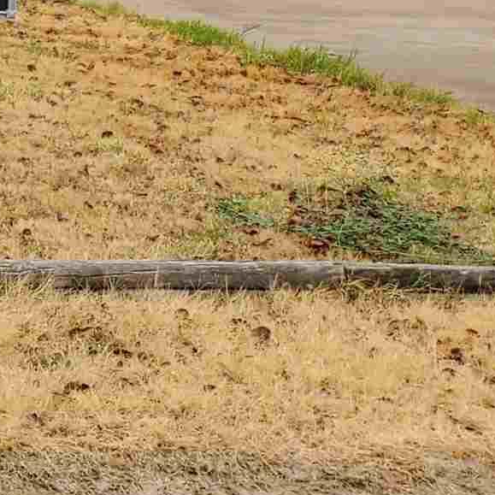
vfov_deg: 13.6
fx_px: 1974
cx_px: -752
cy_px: -205
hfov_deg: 11.4
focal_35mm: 122
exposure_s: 1/477
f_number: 2.4
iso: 50
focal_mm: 4.3
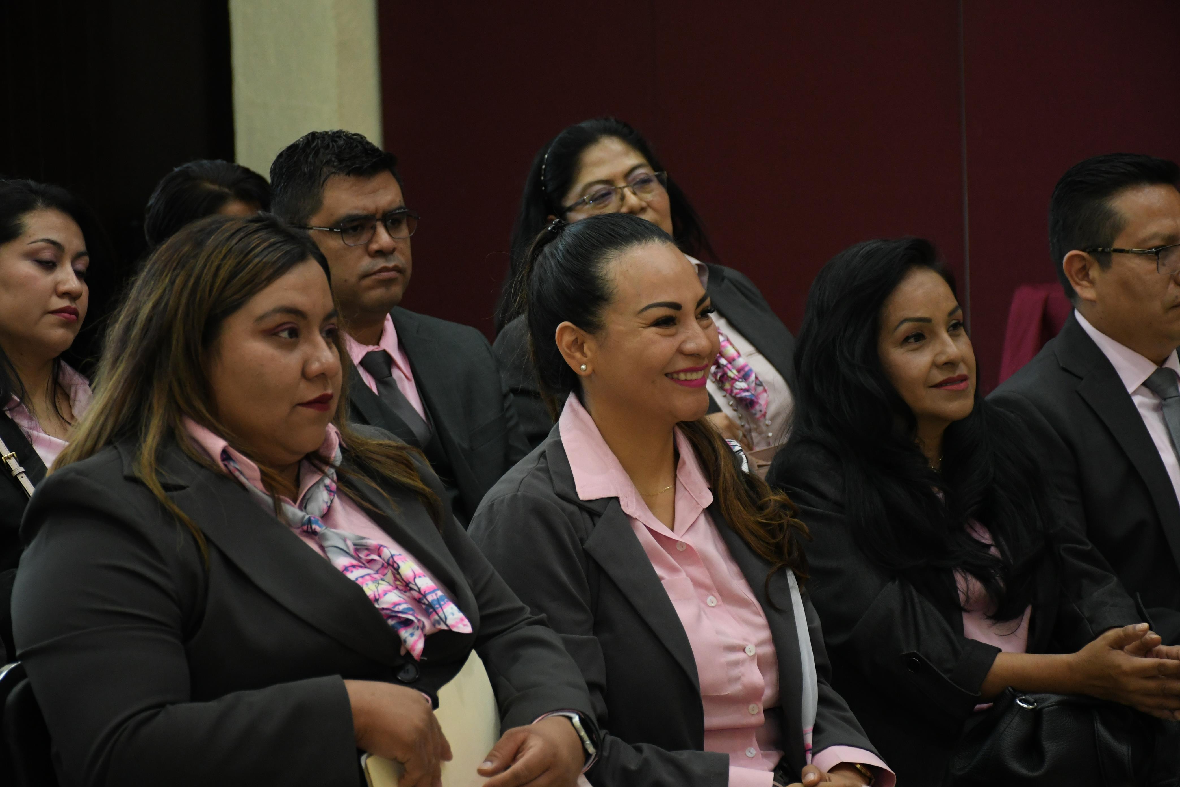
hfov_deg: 18.3
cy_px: 394
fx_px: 3671
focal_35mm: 112
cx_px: 590
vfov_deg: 12.2
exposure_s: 1/100
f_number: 5
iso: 2500
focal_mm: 75
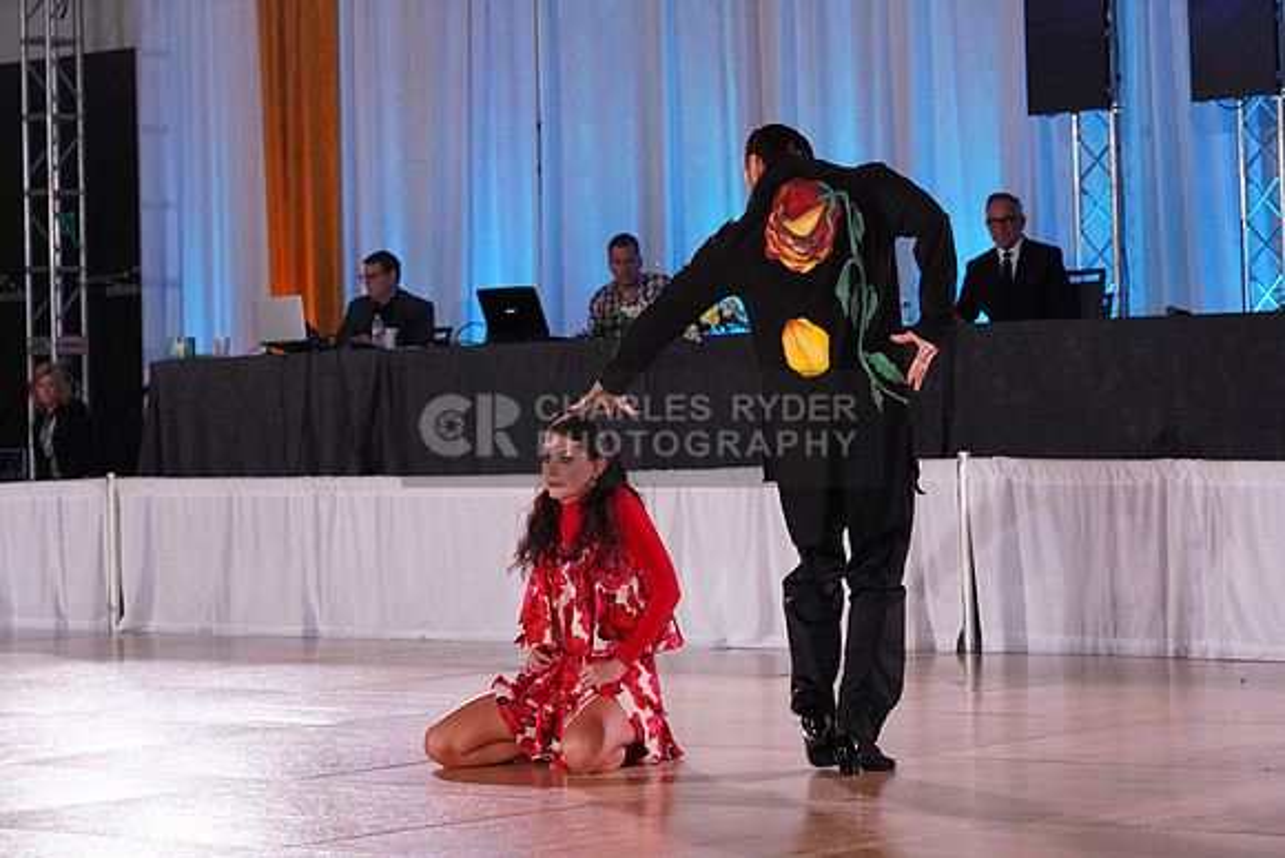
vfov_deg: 13.3
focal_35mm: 103
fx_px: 3677
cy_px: 429
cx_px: 642
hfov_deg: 19.8
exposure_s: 1/200
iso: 1600
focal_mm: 103
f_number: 5.6
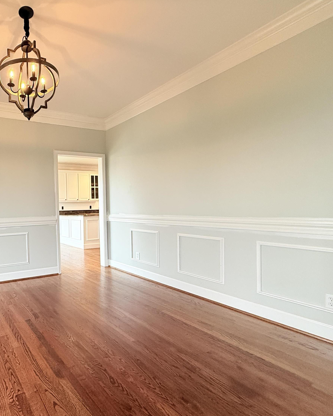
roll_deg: +1.1
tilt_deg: -1.7
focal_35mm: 19
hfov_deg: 62.0
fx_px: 234
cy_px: 215
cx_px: 47
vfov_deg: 83.2
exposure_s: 1/120
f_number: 2.2
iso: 320
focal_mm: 2.22
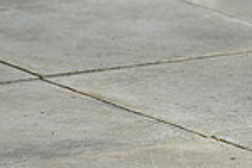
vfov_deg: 2.1
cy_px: -150
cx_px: 433
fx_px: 4489
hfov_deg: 3.2
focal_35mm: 642
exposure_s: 1/1250
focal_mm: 165
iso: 200
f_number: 4.5
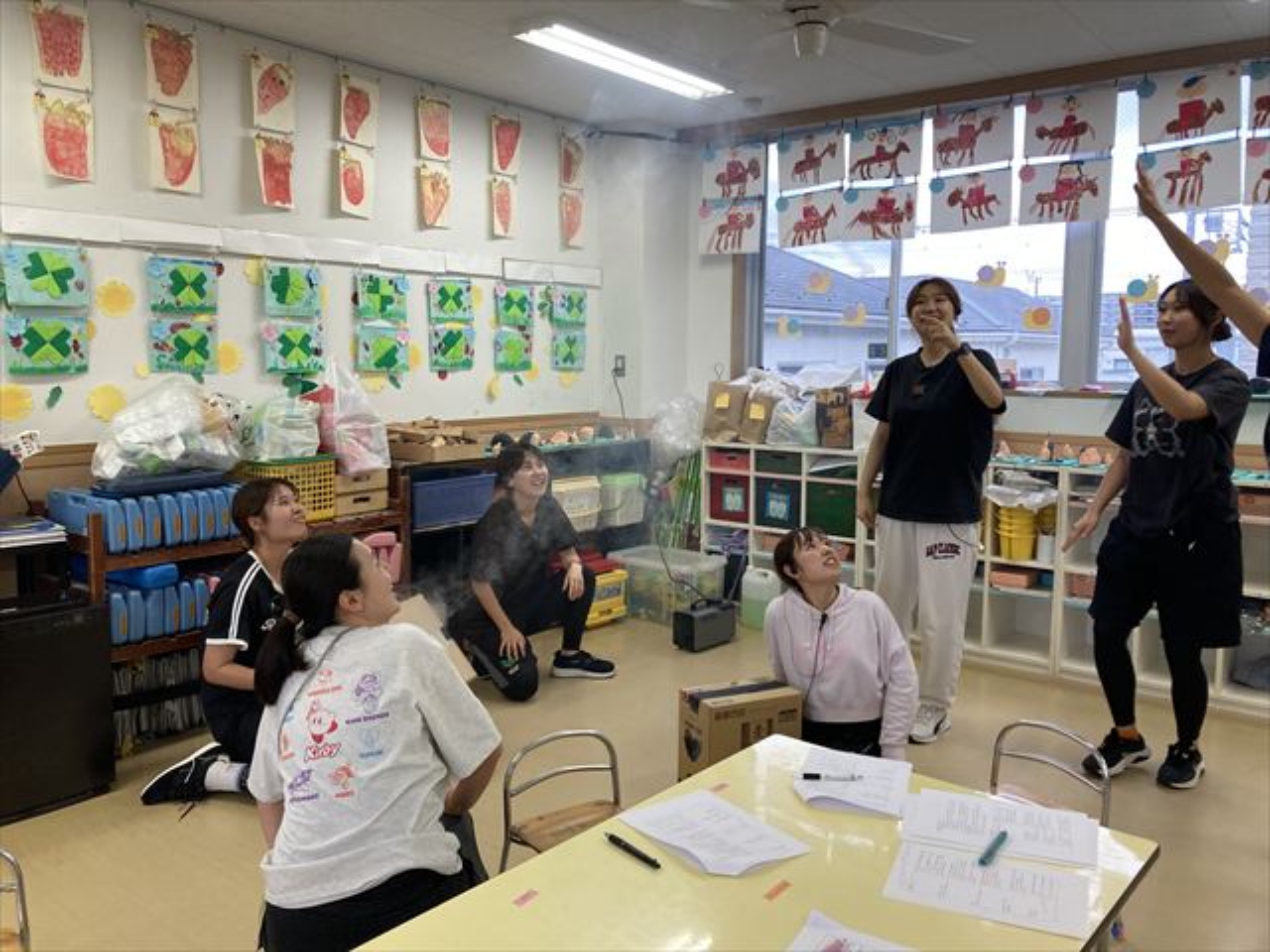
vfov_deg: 49.7
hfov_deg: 63.4
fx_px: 1027
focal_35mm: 28
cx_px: 635
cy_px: 476
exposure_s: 1/100
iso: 64
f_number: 1.8
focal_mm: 3.99
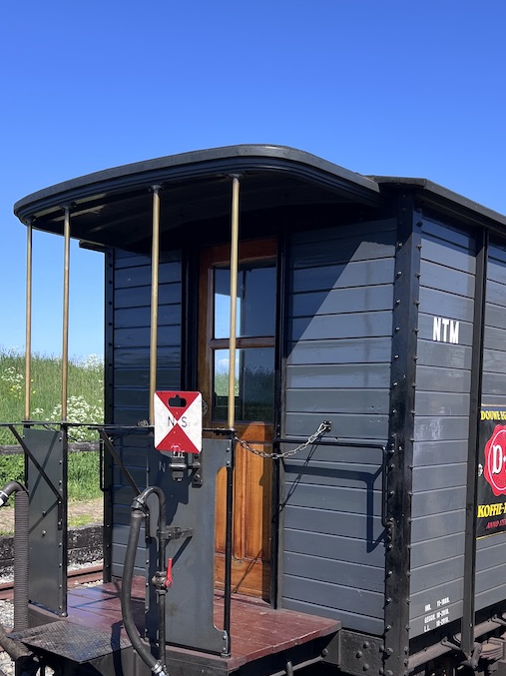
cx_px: 278
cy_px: 449
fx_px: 800
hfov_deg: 35.1
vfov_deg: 45.1
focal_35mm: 41
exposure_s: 1/1972
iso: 50
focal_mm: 5.7
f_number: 1.5
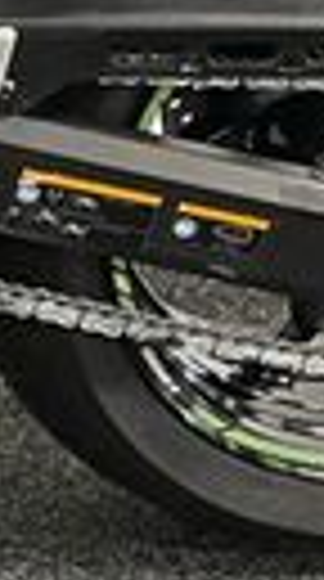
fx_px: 2166
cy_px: -306
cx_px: -585
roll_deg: +0.8
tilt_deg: -7.3
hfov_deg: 7.7
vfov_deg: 14.2
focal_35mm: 141
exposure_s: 1/50
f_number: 1.6
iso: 320
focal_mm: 5.1
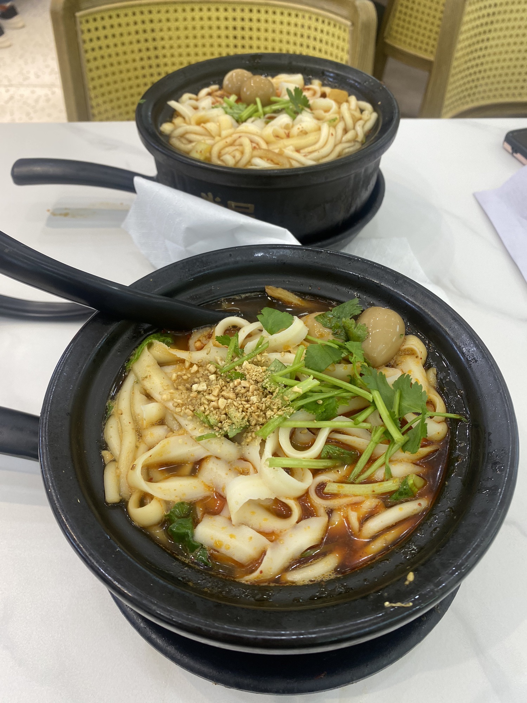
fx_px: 528
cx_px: 264
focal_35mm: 26
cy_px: 352
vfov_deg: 67.3
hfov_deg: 53.1
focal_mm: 4.25
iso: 64
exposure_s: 1/100
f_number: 1.8
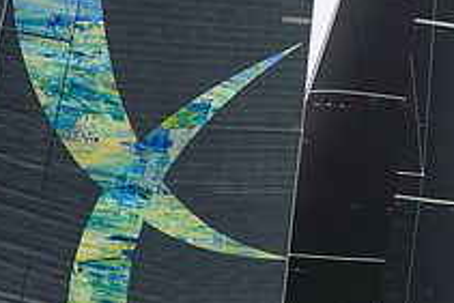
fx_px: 2966
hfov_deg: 8.8
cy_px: 407
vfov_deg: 5.8
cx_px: 183
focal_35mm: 235
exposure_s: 1/1000
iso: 400
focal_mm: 80
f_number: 5
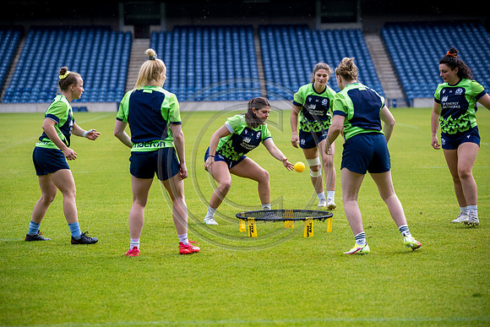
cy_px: 164
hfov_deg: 17.8
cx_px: 245
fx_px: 1566
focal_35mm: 115
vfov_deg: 11.9
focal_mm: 115
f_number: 3.2
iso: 800
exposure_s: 1/1000
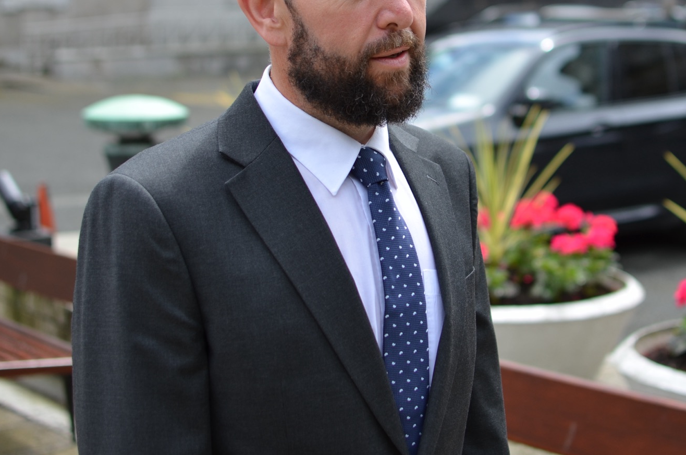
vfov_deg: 17.0
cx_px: 390
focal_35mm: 80
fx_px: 1517
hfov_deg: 25.5
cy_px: 145
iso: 100
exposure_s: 1/1250
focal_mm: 35
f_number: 2.8
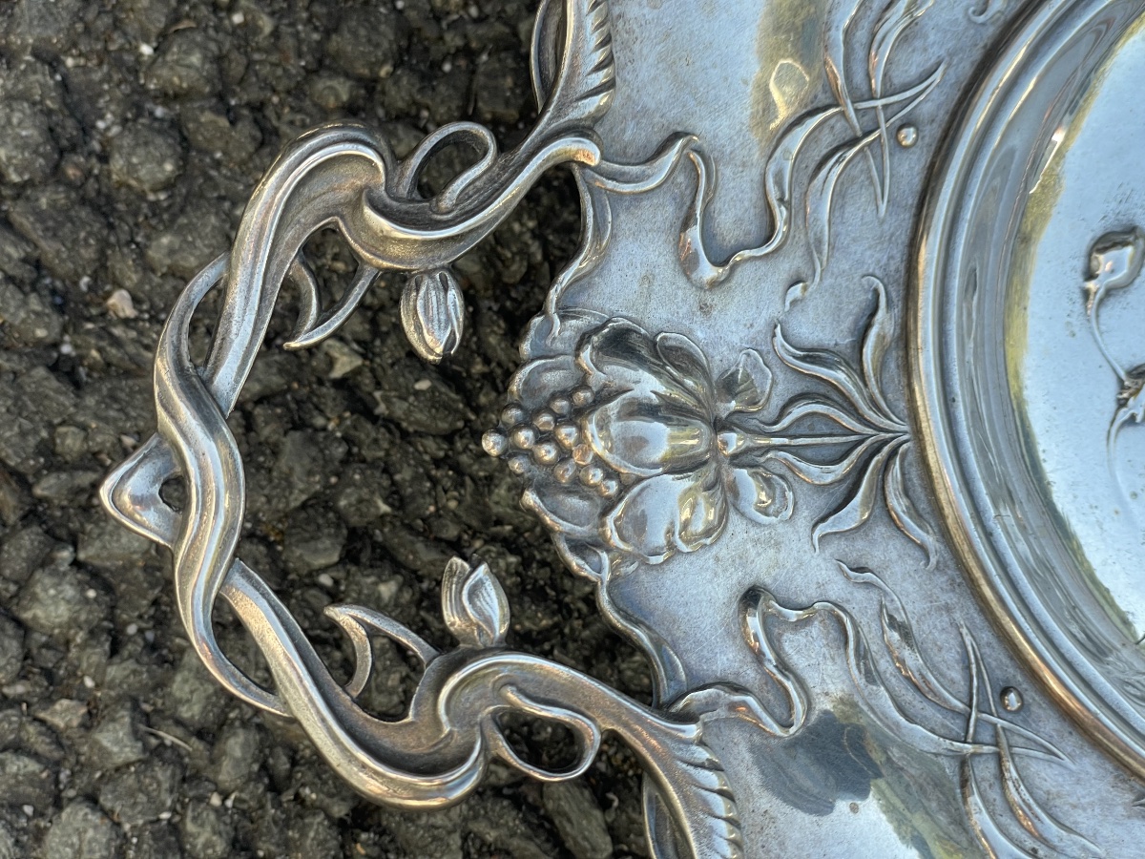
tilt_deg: -79.0
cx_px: 572
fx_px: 1720
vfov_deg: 28.0
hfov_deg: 36.8
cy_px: 430
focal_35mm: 52
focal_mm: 6
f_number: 2
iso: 25
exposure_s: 1/120
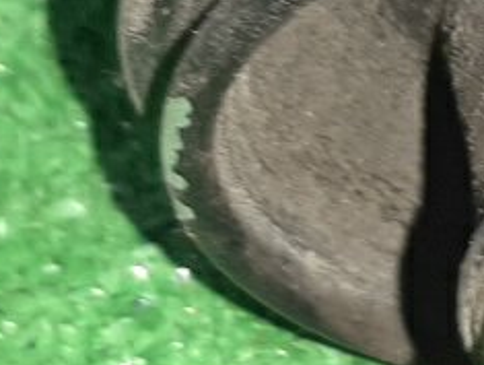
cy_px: -14
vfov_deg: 9.3
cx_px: 562
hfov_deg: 12.2
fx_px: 2227
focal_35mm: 159
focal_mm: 3.93
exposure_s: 1/25
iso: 194
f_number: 1.7
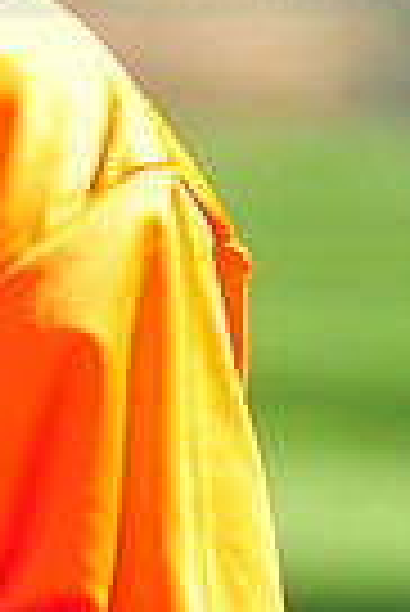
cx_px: -392
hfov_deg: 1.6
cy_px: -126
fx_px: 14534
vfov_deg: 2.4
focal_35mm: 853
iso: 200
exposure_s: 1/500
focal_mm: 200
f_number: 4.5
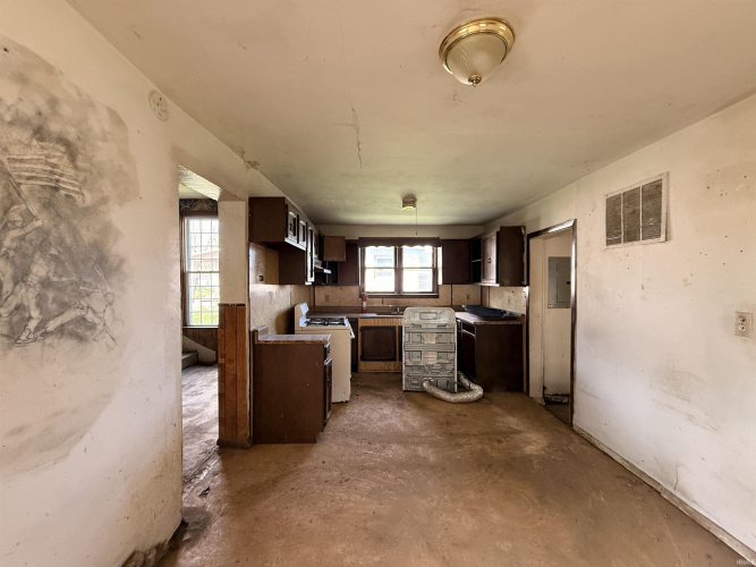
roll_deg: -0.2
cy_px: 284
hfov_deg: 102.1
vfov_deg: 85.7
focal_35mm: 14
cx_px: 378
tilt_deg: -1.1
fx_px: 306
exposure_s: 1/60
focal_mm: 2.22
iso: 400
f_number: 2.2
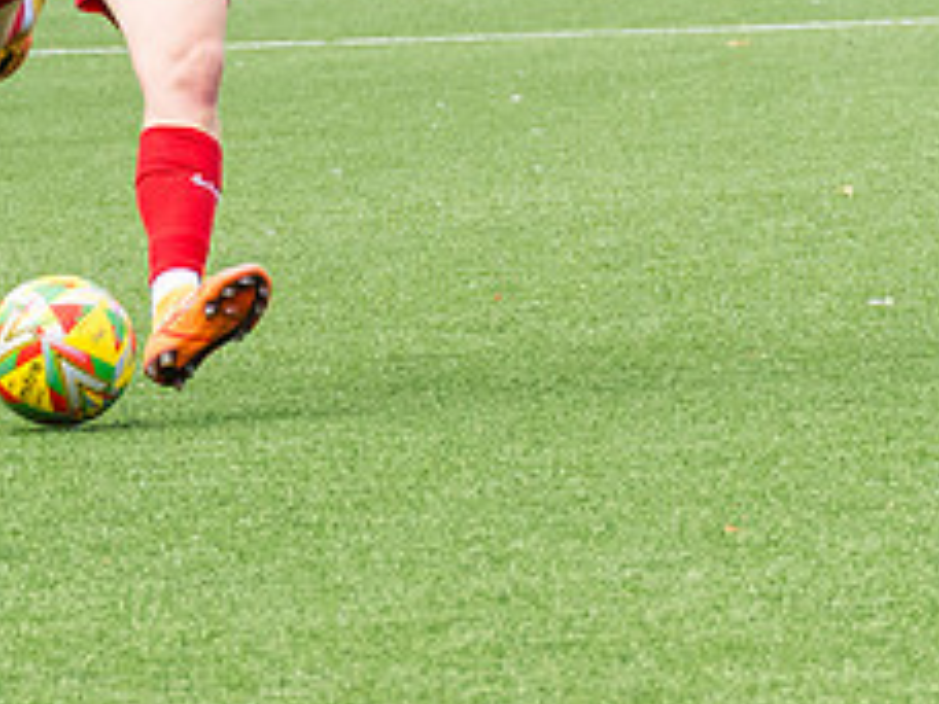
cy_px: 311
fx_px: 16167
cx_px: -108
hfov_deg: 3.3
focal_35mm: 596
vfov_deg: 2.5
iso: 800
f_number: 6.3
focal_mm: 98
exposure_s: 1/1250
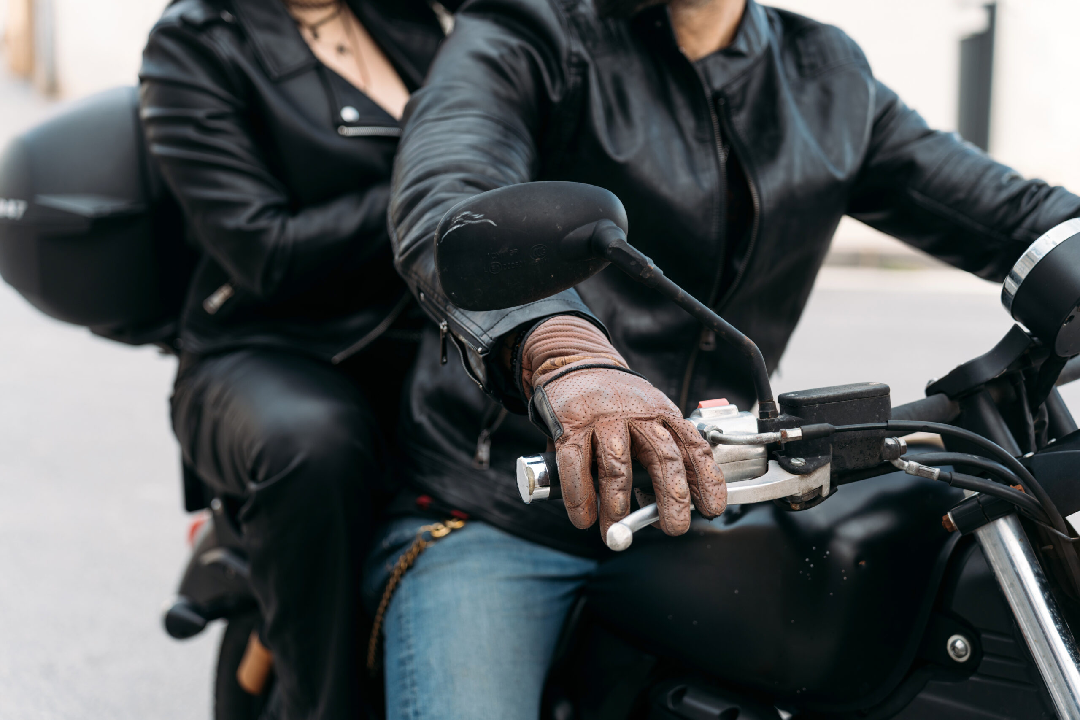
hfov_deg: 33.4
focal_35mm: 60
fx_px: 1800
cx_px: 540
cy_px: 360
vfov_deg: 22.6
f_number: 2.8
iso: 100
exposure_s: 1/320
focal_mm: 60
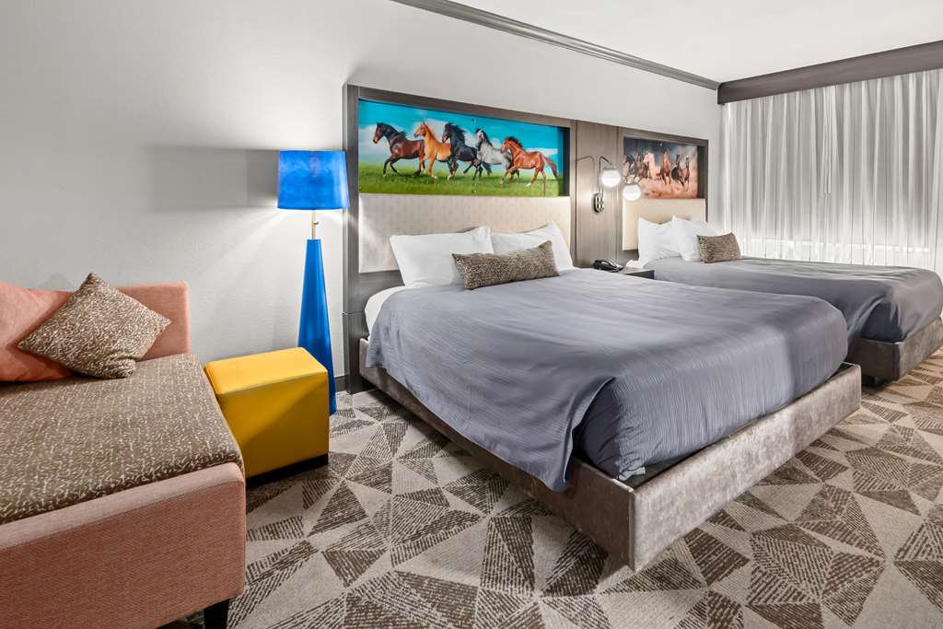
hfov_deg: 95.0
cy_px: 314
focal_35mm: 16
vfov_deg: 72.1
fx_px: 432
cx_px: 472
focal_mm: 11
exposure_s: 1/1.43
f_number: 8
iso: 800
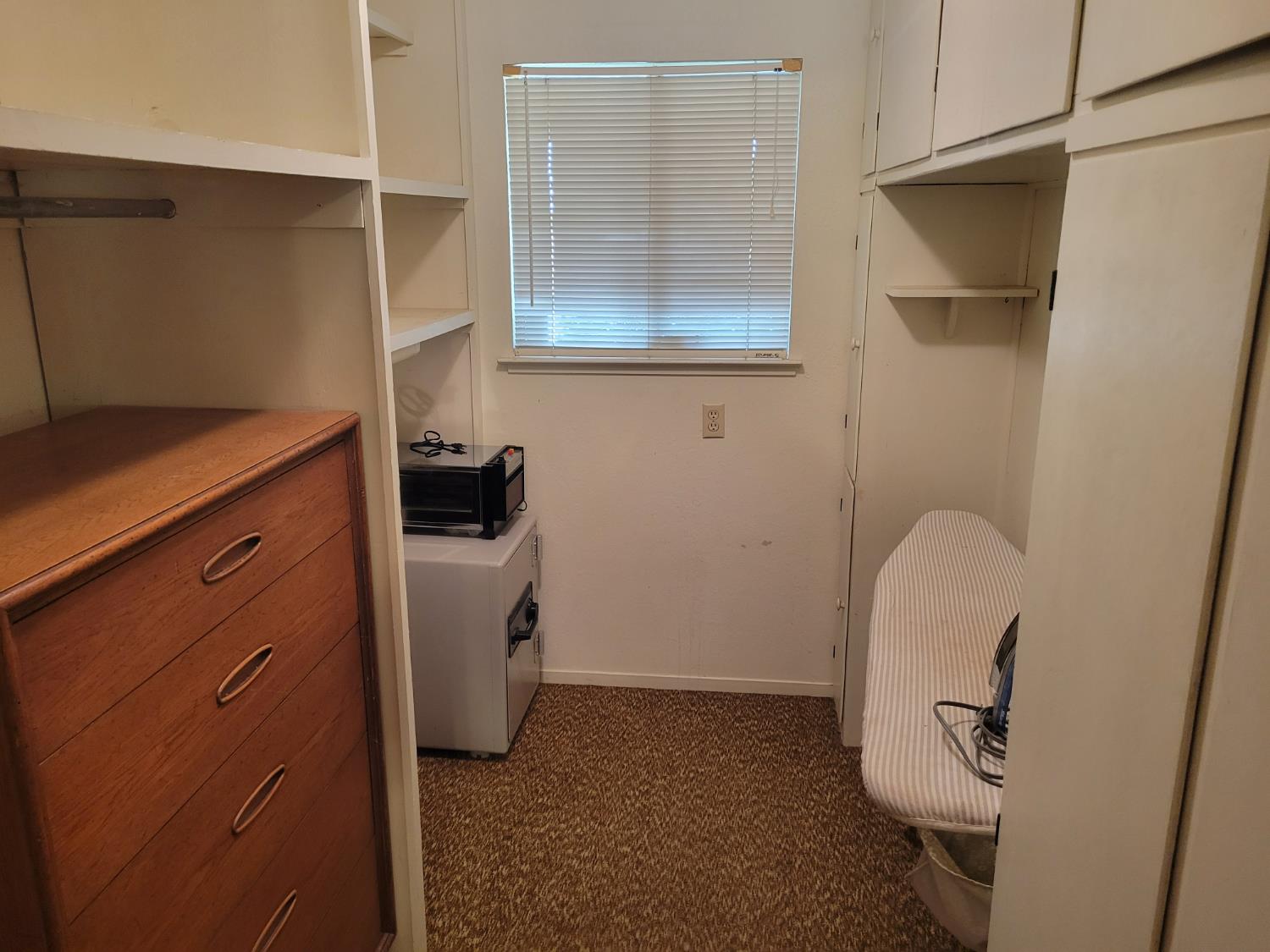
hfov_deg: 67.3
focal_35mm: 26
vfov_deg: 53.1
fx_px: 954
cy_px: 476
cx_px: 635
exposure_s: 1/45
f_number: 1.8
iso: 320
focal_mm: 5.4
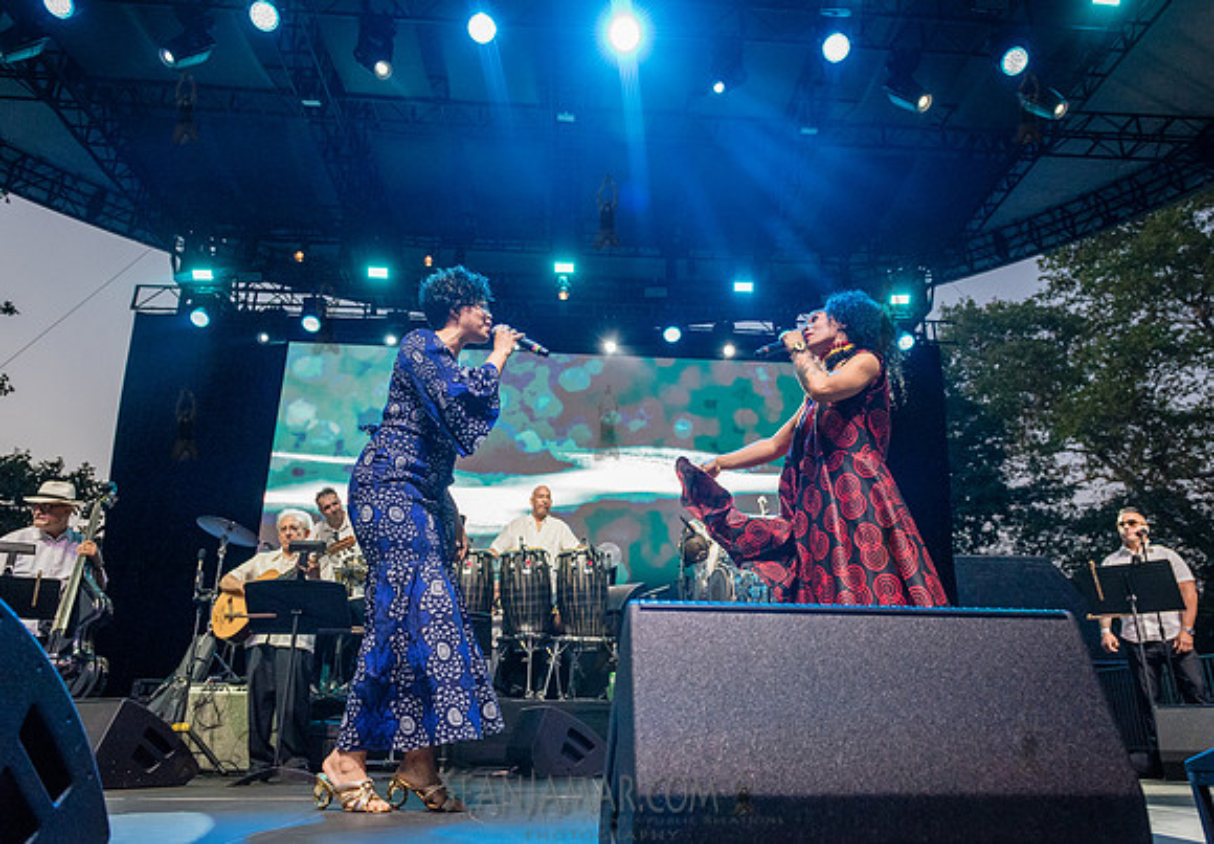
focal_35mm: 25
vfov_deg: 51.8
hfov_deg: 69.9
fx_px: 868
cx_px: 646
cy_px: 412
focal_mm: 24
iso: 4000
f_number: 4
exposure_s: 1/800
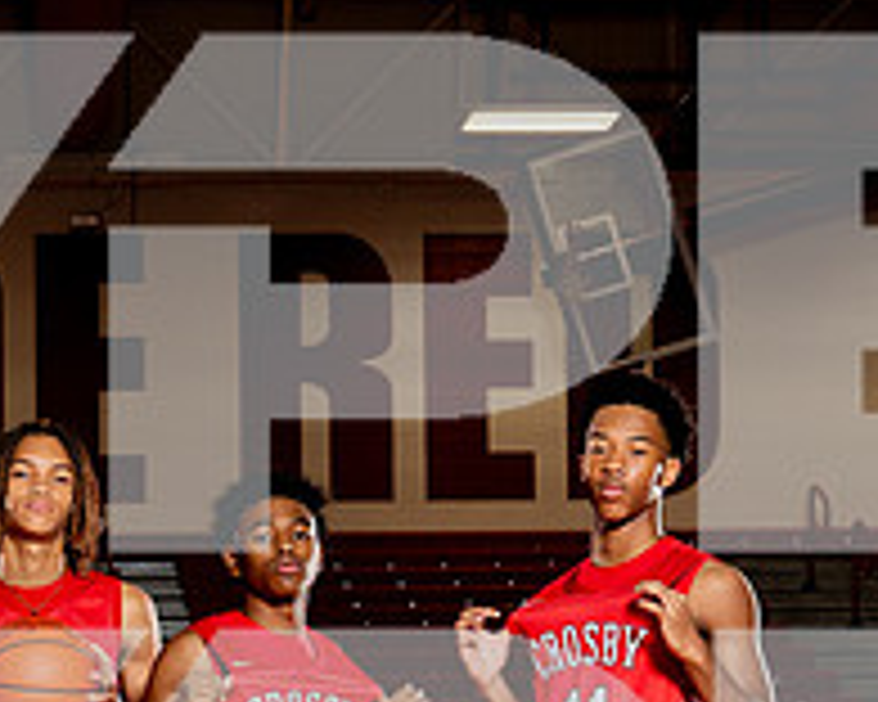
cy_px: 891
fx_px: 3144
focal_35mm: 121
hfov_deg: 15.6
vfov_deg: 12.4
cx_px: -2
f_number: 8
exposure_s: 1/250
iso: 400
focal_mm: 37
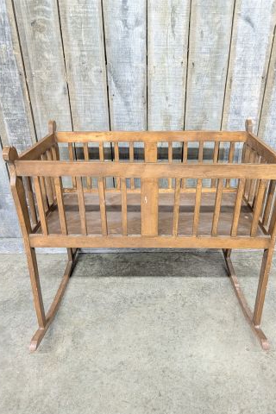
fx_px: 299
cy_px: 215
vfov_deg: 69.4
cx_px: 151
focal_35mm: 26
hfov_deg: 49.5
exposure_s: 1/24
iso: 501
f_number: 1.68
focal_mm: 6.9
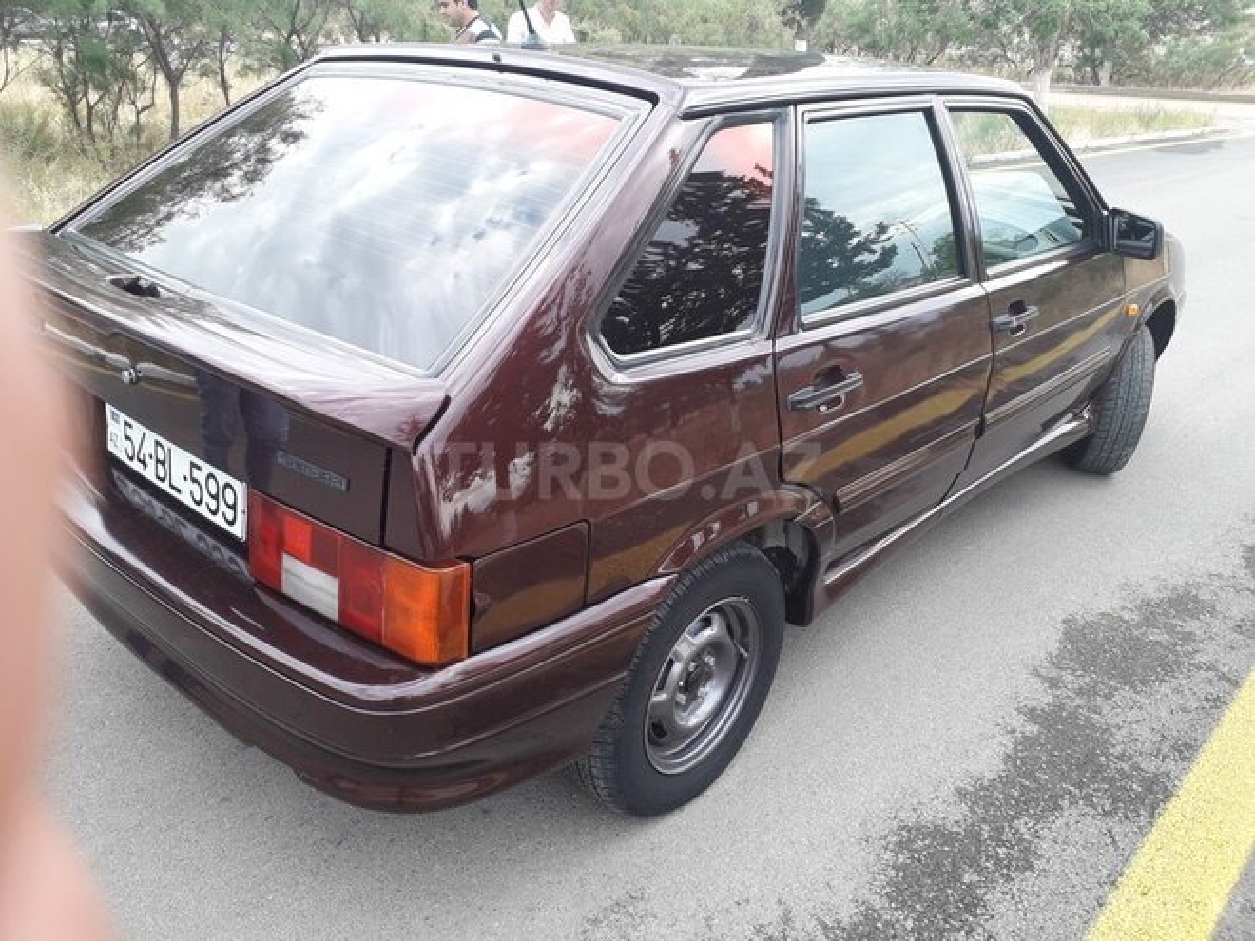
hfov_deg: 65.3
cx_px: 628
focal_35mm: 27
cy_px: 470
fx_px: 979
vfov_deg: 51.4
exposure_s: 1/123
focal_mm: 3.6
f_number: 1.9
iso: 40
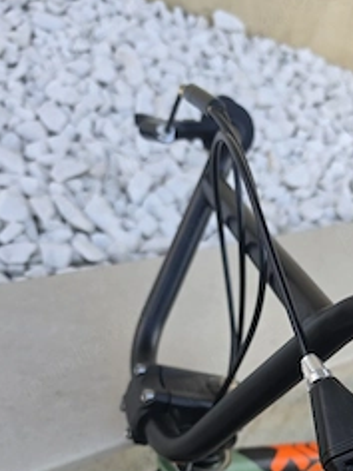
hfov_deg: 35.6
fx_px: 530
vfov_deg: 45.6
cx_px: 283
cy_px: 373
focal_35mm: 39
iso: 32
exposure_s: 1/182
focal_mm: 6.5
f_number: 1.4
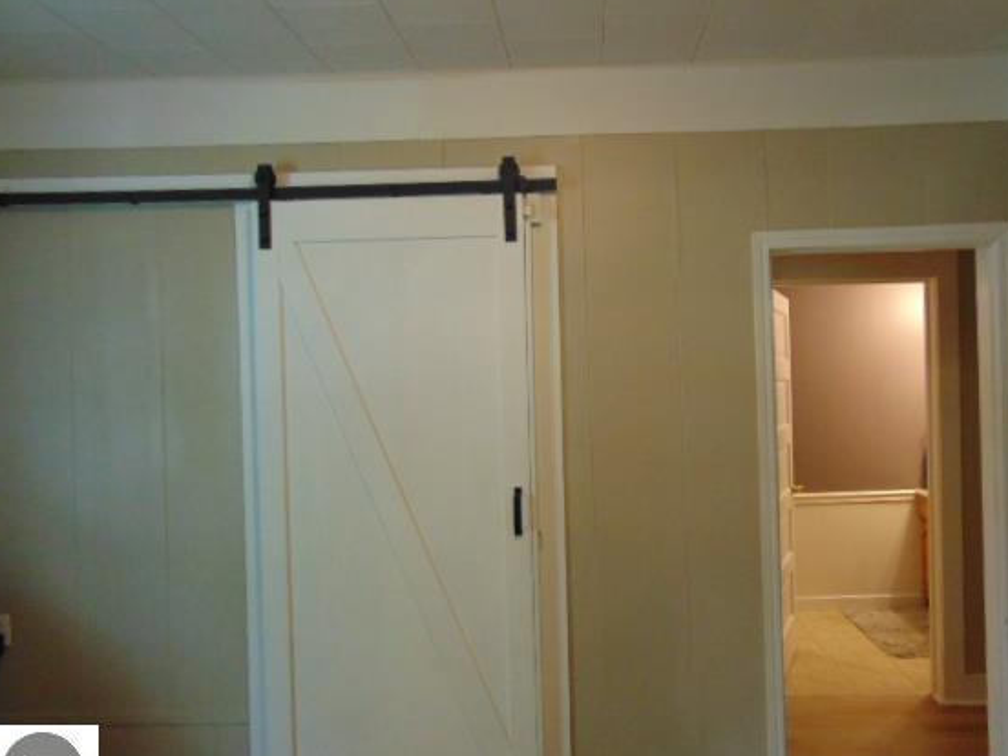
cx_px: 564
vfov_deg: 48.2
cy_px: 394
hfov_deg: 61.5
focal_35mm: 29
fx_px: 844
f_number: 3
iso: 320
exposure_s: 1/30
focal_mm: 4.5
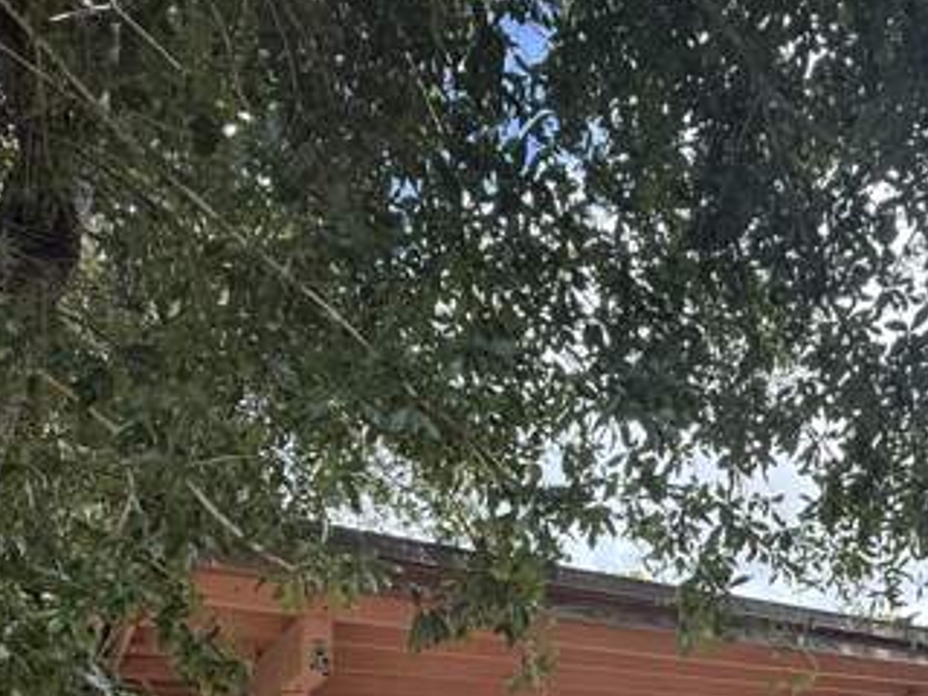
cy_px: 757
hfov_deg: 50.4
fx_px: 938
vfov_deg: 35.2
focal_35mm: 35
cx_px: 699
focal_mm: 2.22
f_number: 2.2
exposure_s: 1/448
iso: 64
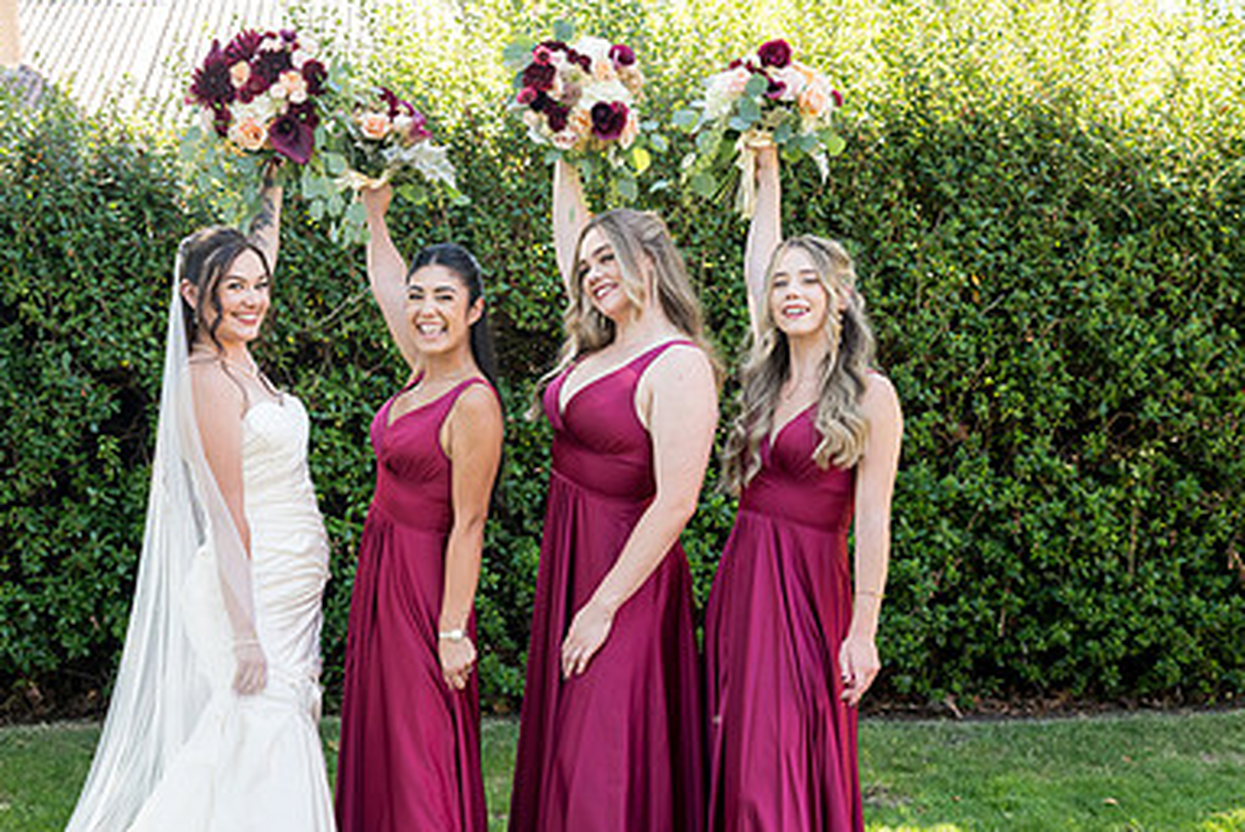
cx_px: 455
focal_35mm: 53
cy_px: 512
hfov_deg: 37.2
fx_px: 1834
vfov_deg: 25.5
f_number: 4
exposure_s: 1/320
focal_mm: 35
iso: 640
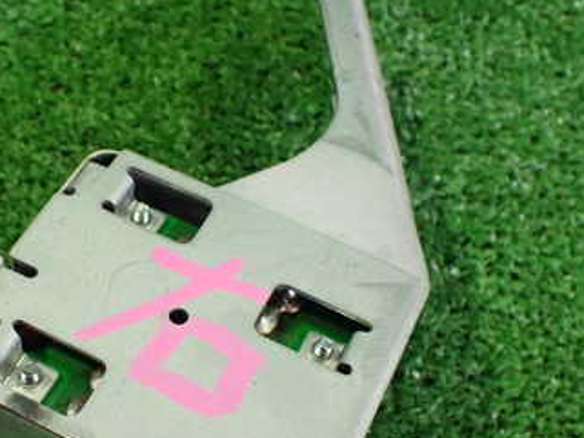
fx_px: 945
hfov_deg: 33.8
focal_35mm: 56
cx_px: 162
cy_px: 304
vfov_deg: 25.9
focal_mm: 5.4
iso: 800
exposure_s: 1/40
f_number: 2.3
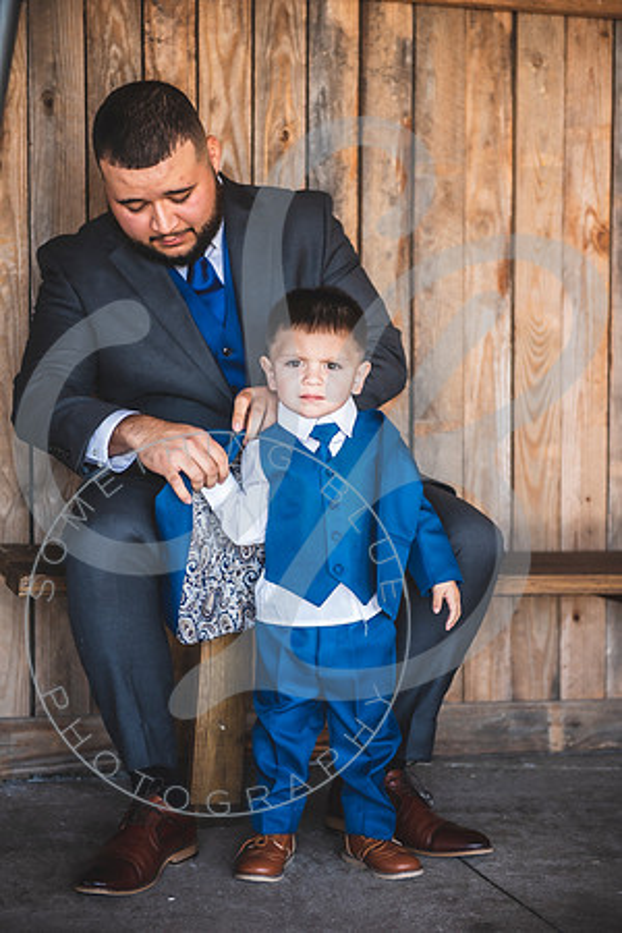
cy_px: 466
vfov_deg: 28.8
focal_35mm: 70
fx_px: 1814
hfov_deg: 19.5
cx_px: 311
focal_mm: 70
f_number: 2.8
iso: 200
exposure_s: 1/160
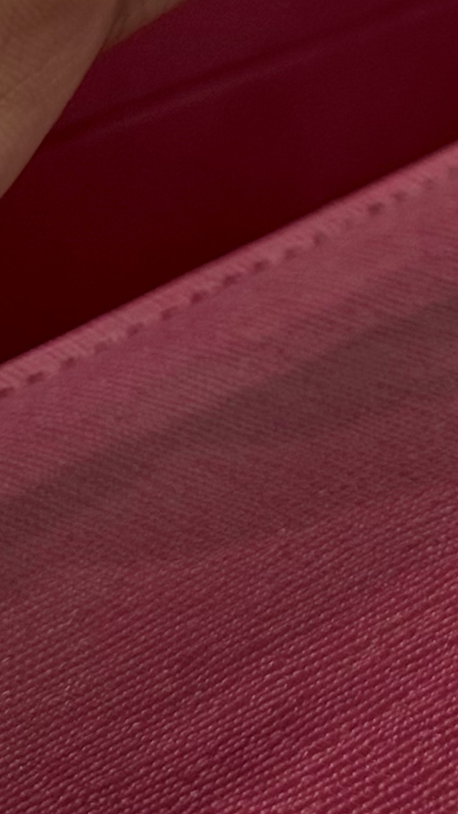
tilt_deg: -17.2
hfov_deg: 6.8
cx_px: 969
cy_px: -242
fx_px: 3734
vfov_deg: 12.1
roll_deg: +1.9
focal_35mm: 173
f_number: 1.78
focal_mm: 6.76
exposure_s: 1/100
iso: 64
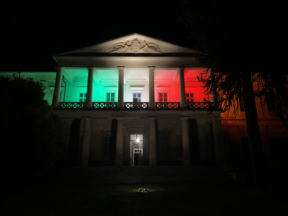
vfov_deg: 53.1
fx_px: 216
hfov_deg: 67.3
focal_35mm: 26
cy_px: 108
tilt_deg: +15.3
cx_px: 144
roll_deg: +0.8
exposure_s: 1/25
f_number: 1.8
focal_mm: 4.25
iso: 500
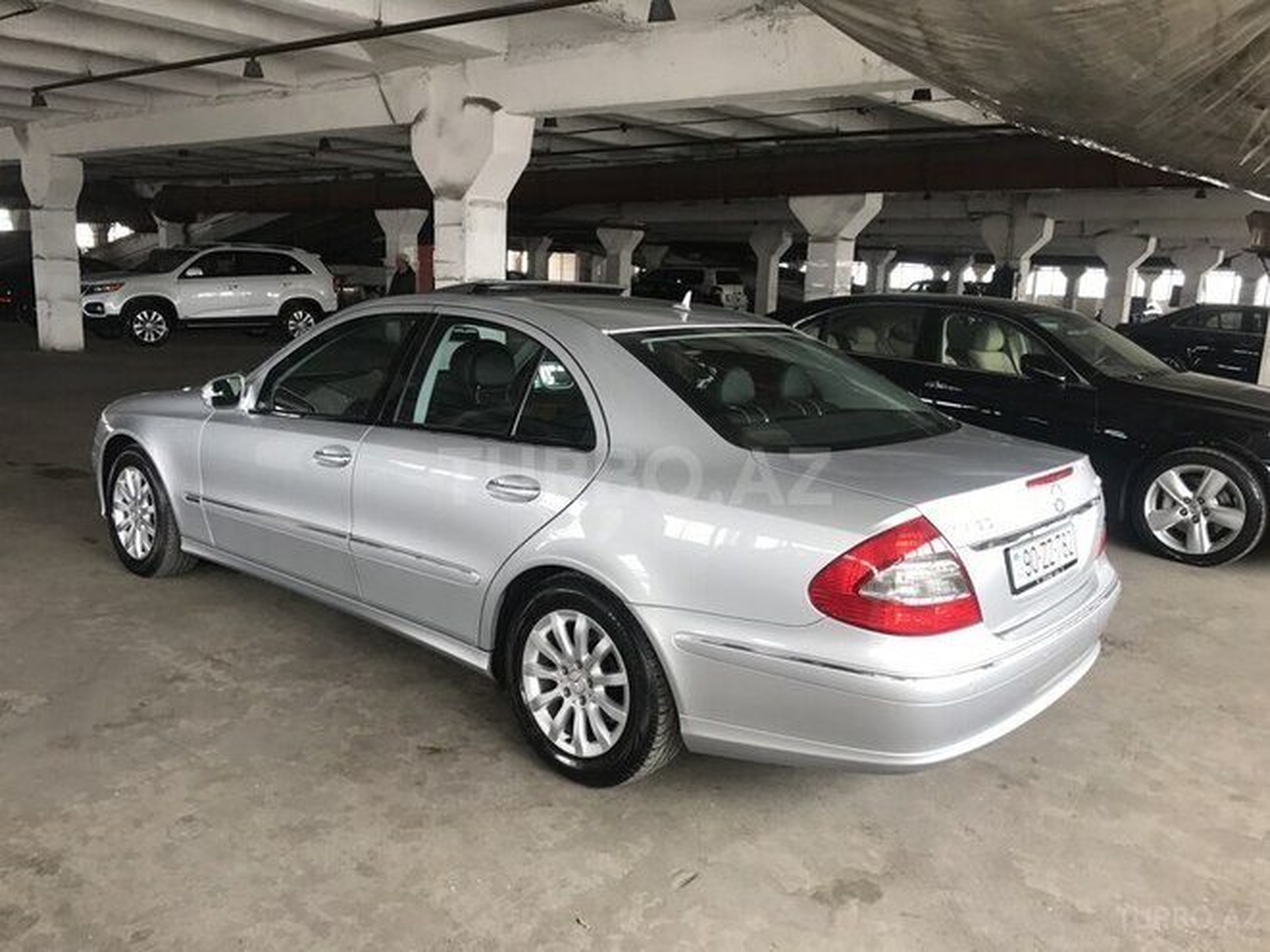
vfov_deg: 49.7
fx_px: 1027
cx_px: 635
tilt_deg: -11.4
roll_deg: -2.2
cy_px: 476
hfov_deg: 63.4
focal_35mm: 28
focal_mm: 3.99
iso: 32
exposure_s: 1/100
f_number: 1.8
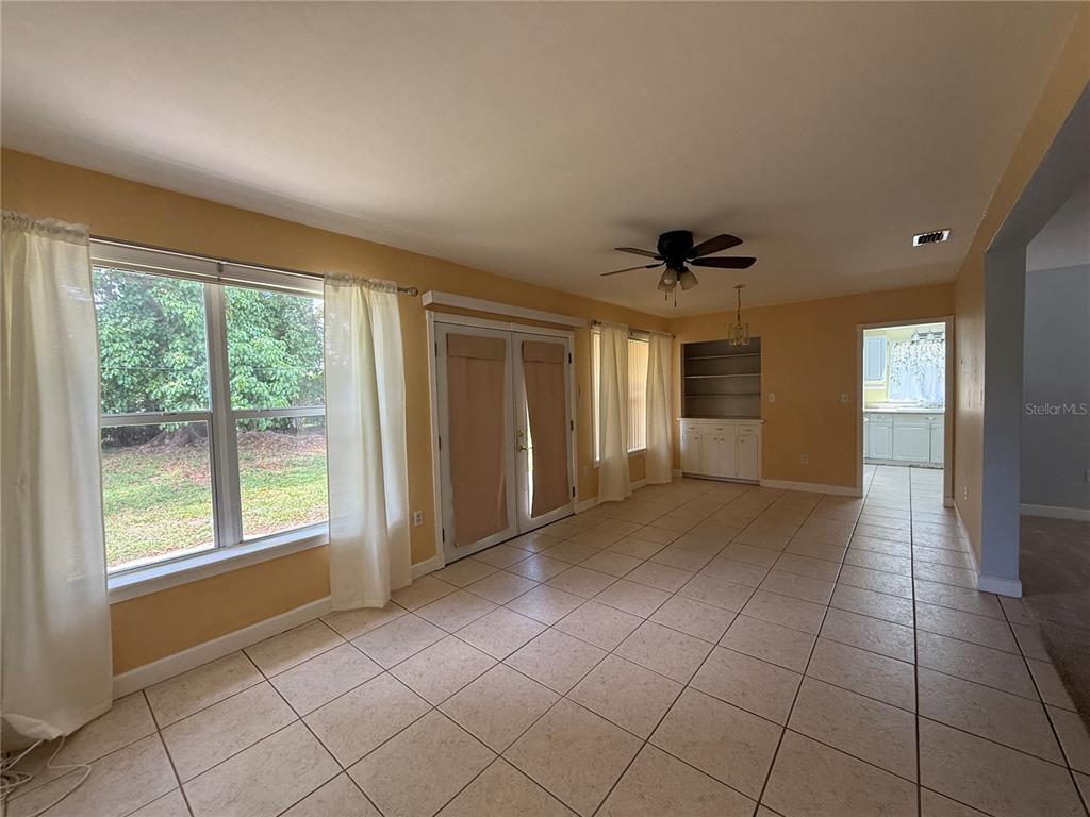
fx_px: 441
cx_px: 545
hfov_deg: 102.1
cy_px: 408
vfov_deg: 85.7
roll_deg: +1.6
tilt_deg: -1.8
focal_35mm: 14
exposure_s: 1/99
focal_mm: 2.22
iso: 160
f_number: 2.2
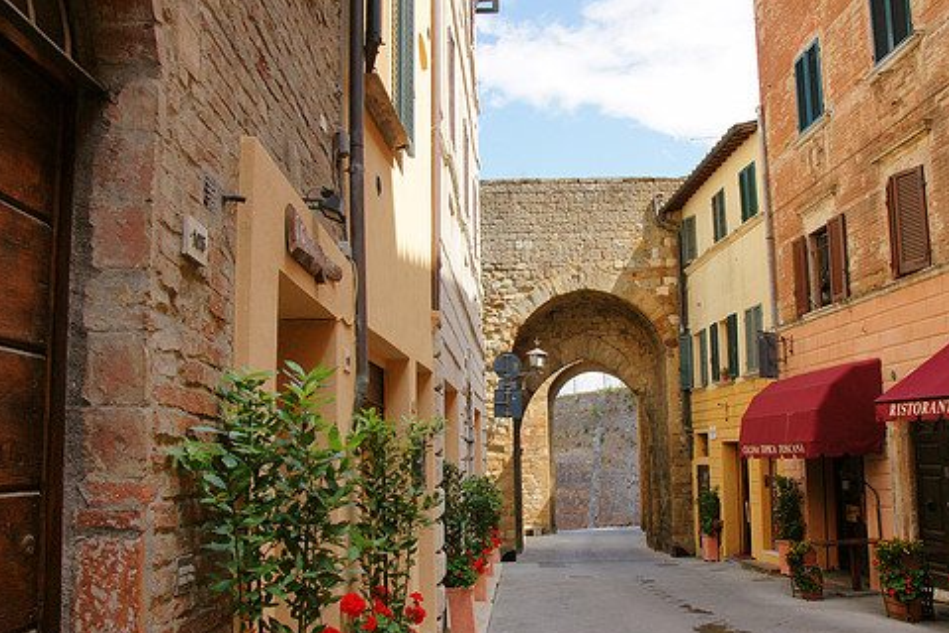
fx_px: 764
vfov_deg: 44.7
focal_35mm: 29
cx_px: 530
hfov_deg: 63.5
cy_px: 379
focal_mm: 16
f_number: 9.5
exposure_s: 1/125
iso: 200
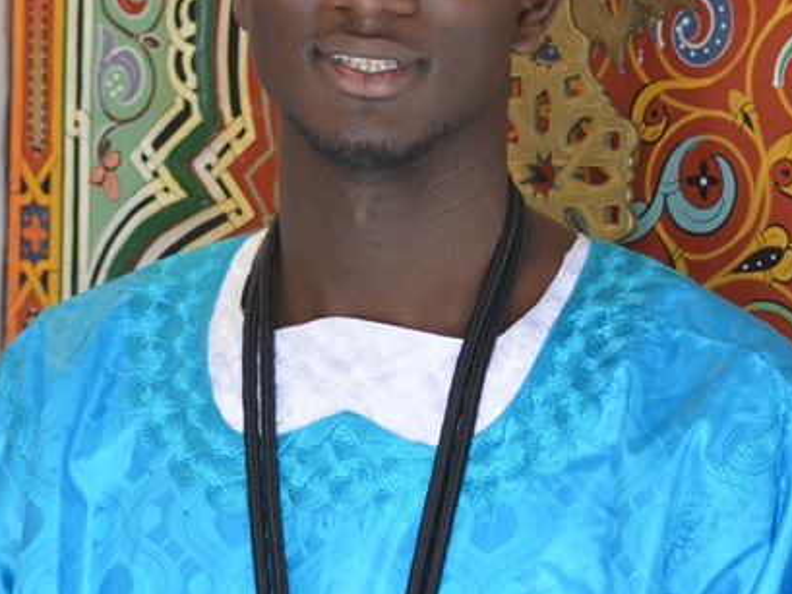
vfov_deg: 5.9
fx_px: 5767
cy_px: 296
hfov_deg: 7.9
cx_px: 397
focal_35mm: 252
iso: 800
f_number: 4
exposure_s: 1/125
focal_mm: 70
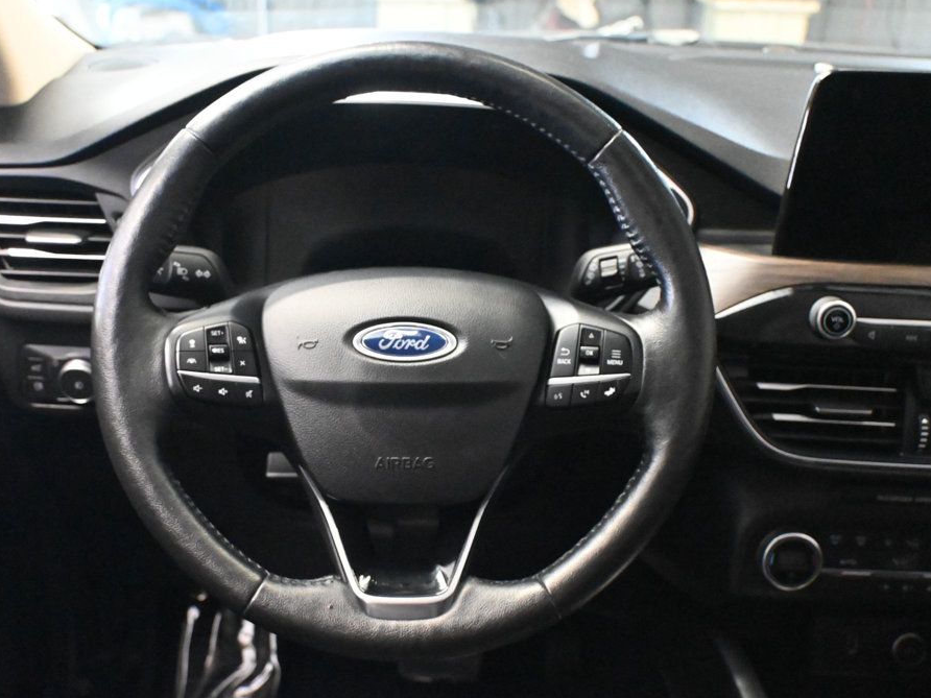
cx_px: 412
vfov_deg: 33.6
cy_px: 353
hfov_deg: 43.8
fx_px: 1156
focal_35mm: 43
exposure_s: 1/50
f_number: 4.5
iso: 12800
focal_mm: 26
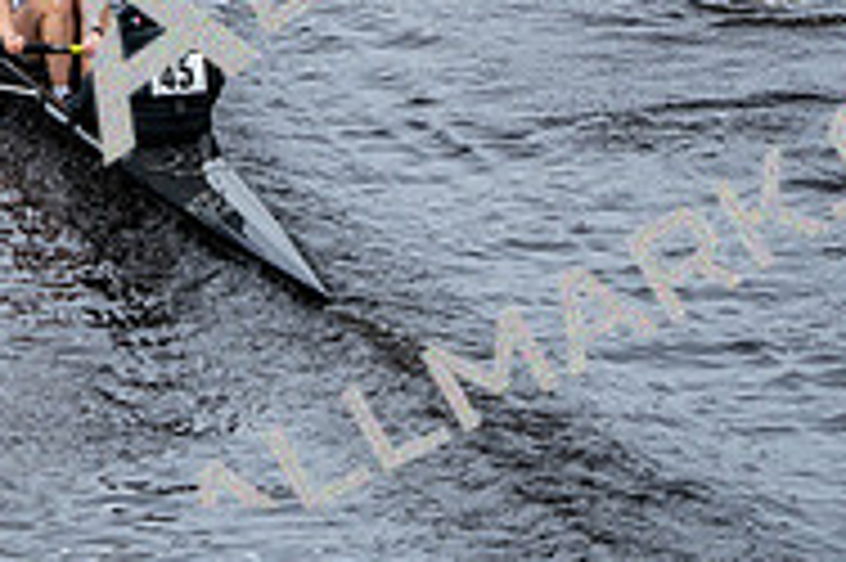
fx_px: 14510
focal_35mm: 618
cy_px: -263
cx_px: -306
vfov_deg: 2.2
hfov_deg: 3.3
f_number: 2.8
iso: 200
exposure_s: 1/2000
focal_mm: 200
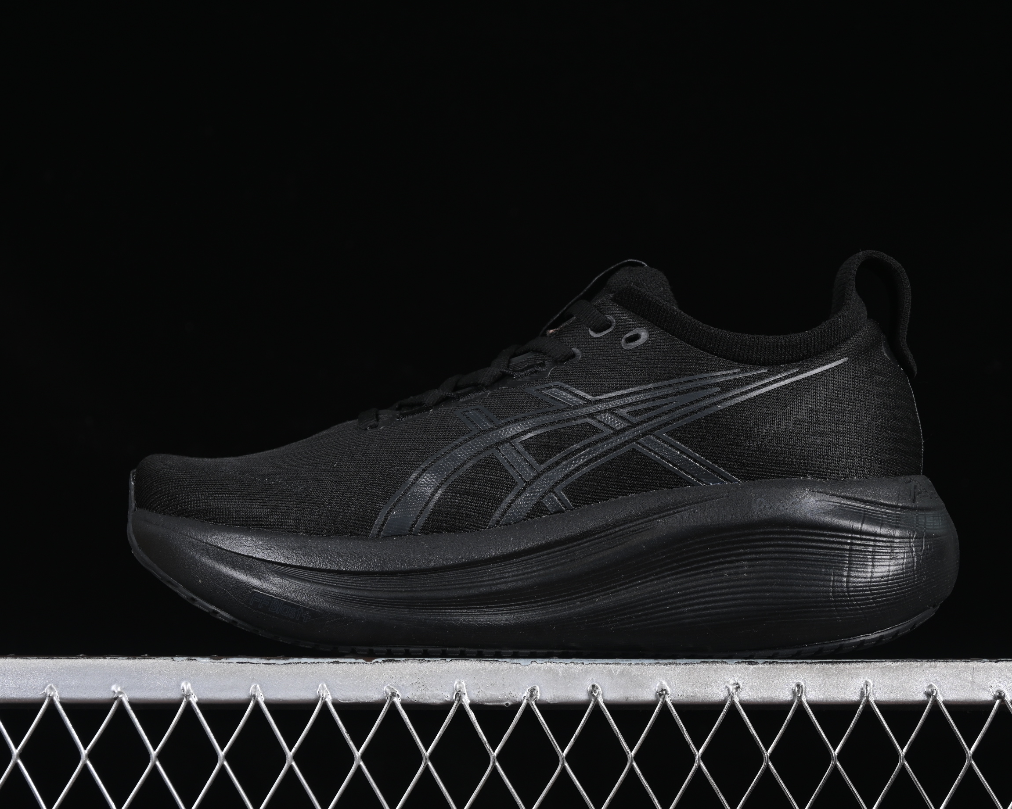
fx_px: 2546
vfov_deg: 18.1
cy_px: 406
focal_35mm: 85
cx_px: 548
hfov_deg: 22.5
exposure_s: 1/60
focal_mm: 50
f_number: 6.3
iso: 160
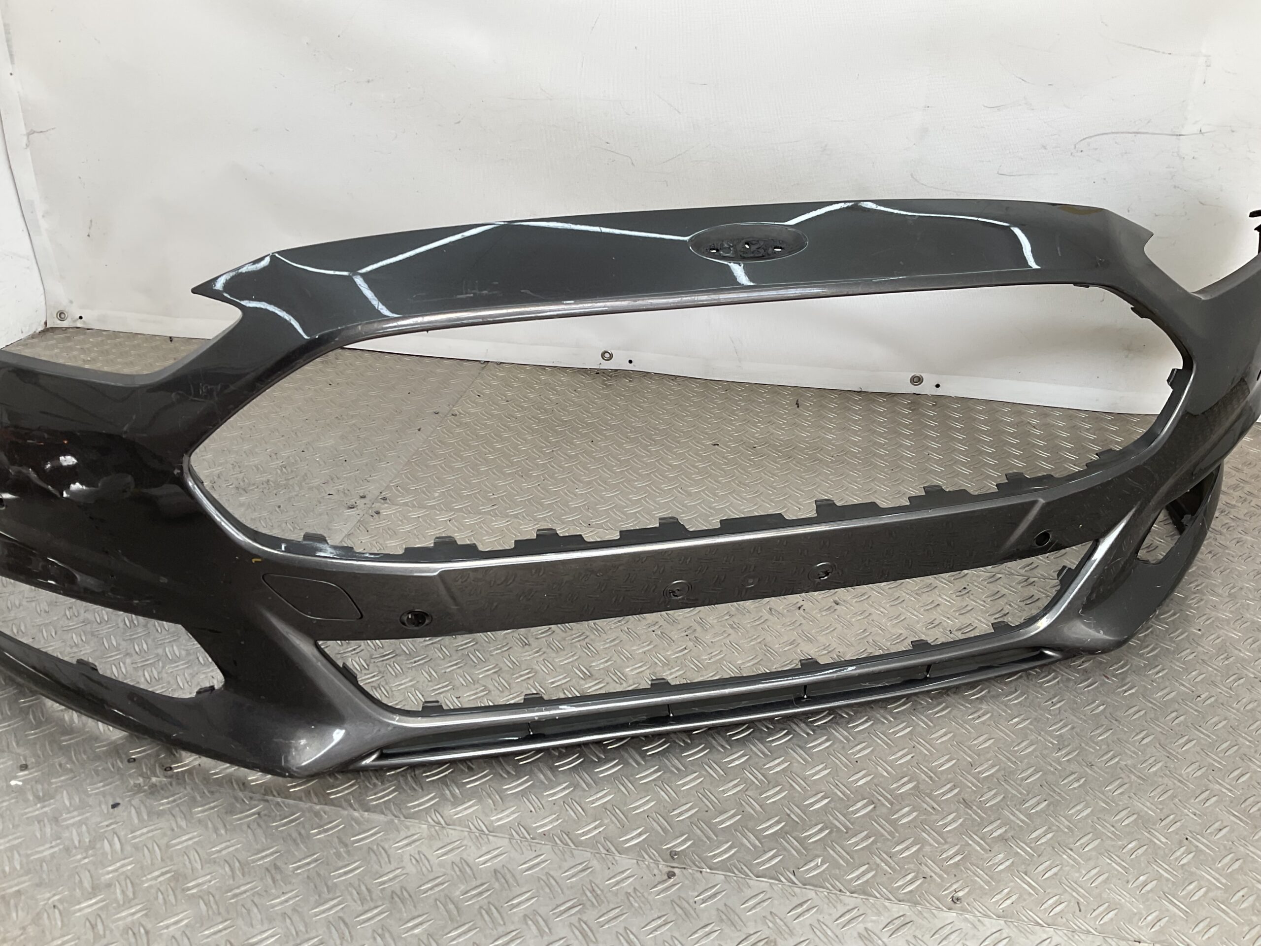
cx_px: 630
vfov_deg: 48.2
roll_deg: -2.1
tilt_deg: -28.3
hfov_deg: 61.7
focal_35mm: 29
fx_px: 1056
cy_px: 473
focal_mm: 3
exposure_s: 1/164
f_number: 1.8
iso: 16
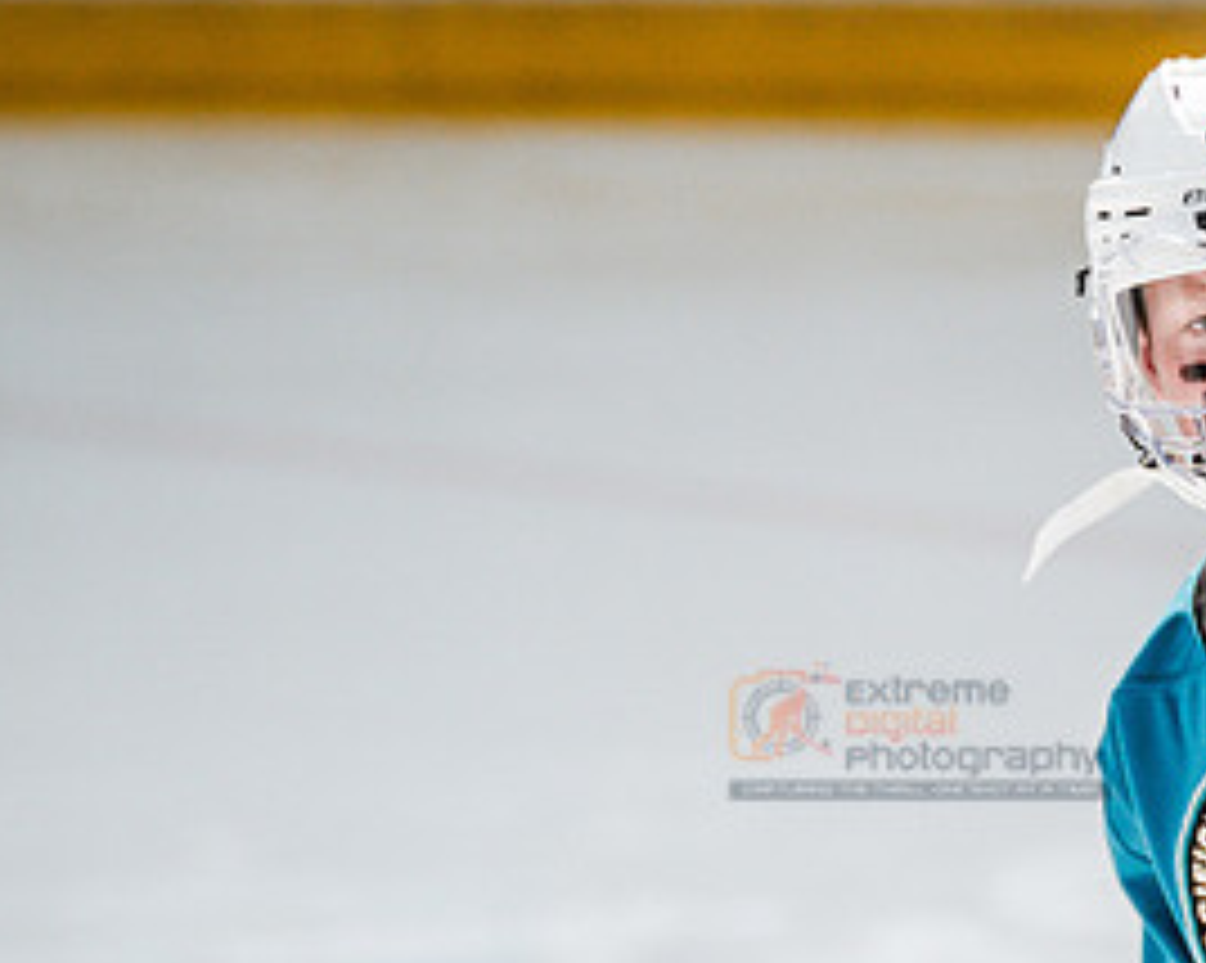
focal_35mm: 603
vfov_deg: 2.6
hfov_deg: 3.2
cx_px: 834
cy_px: 888
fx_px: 21507
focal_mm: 197
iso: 1250
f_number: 3.2
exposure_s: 1/2500
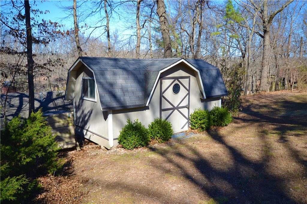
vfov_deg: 43.6
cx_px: 154
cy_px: 102
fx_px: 256
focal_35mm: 30
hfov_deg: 61.9
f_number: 6.3
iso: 100
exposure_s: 1/160
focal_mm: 20
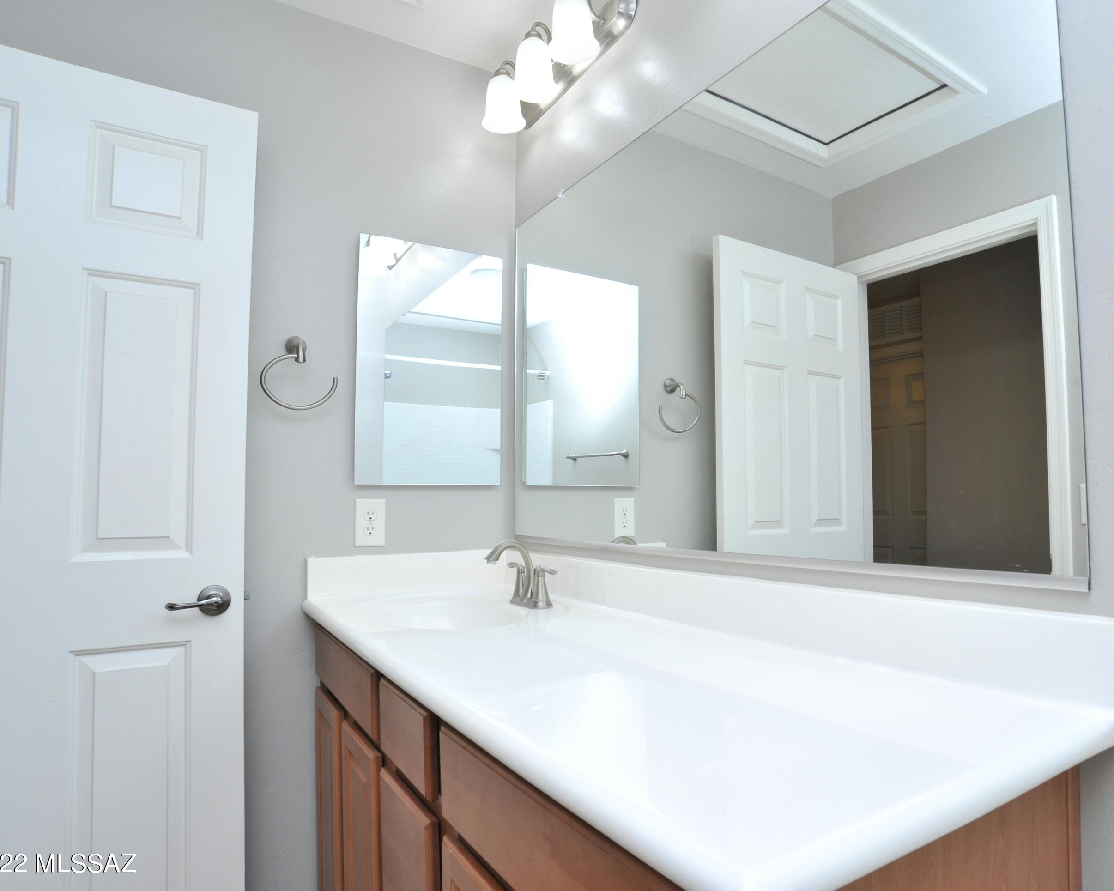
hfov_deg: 77.1
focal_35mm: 21
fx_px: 692
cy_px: 444
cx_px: 642
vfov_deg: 65.5
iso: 640
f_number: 13
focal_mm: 18
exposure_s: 1/30
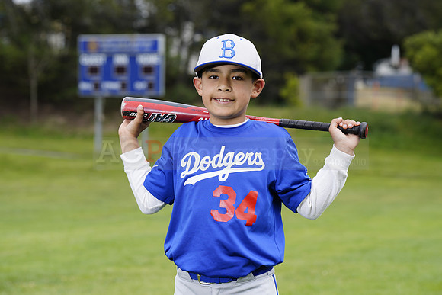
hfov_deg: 14.5
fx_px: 1731
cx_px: 221
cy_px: 148
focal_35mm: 141
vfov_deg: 9.7
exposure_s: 1/250
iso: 100
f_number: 6.3
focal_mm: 141
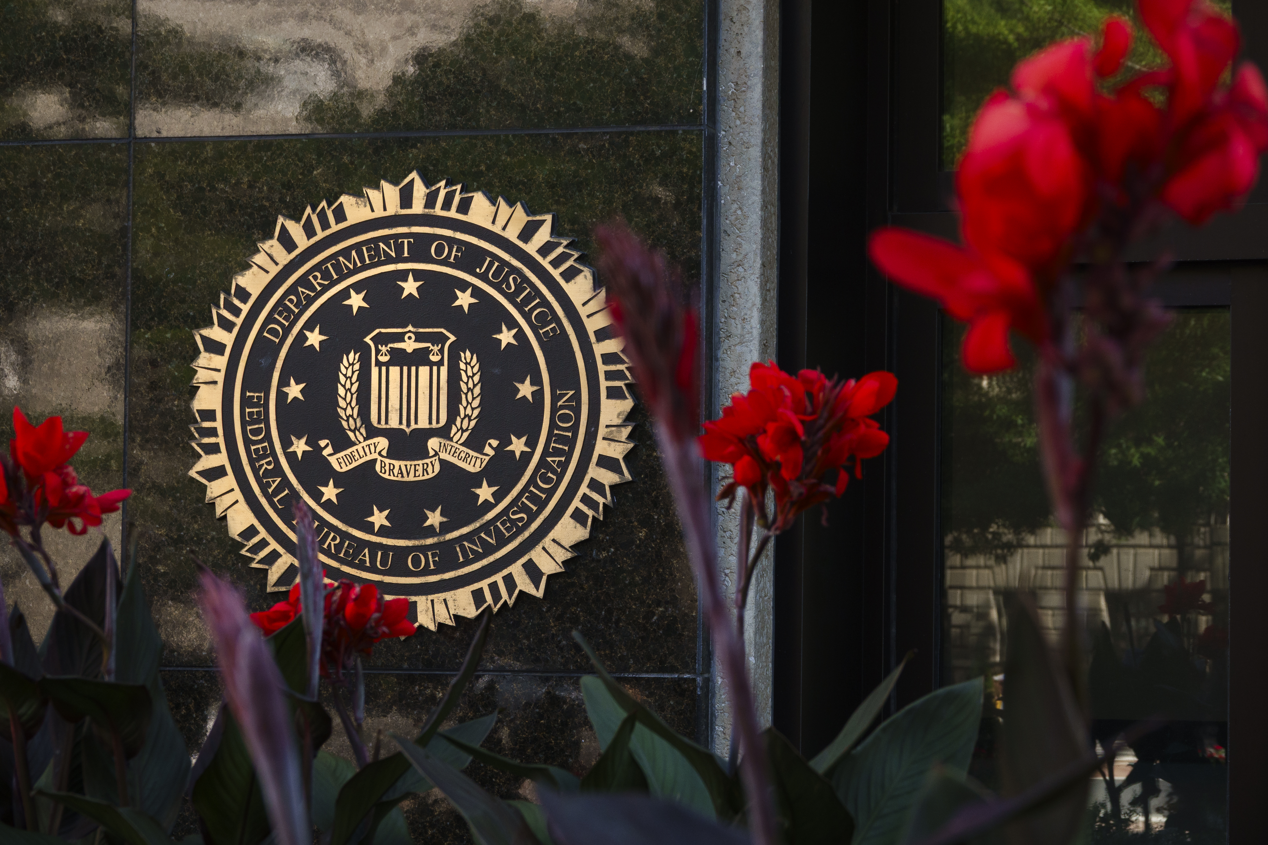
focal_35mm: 97
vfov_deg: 14.1
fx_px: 3416
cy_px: 422
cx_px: 634
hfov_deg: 21.0
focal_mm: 35.68
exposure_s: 1/250
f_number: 4
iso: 200
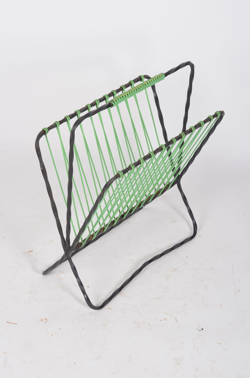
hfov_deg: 18.1
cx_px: 125
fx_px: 785
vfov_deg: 27.0
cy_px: 189
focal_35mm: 75
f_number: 11
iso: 100
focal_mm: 50
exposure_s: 1/125
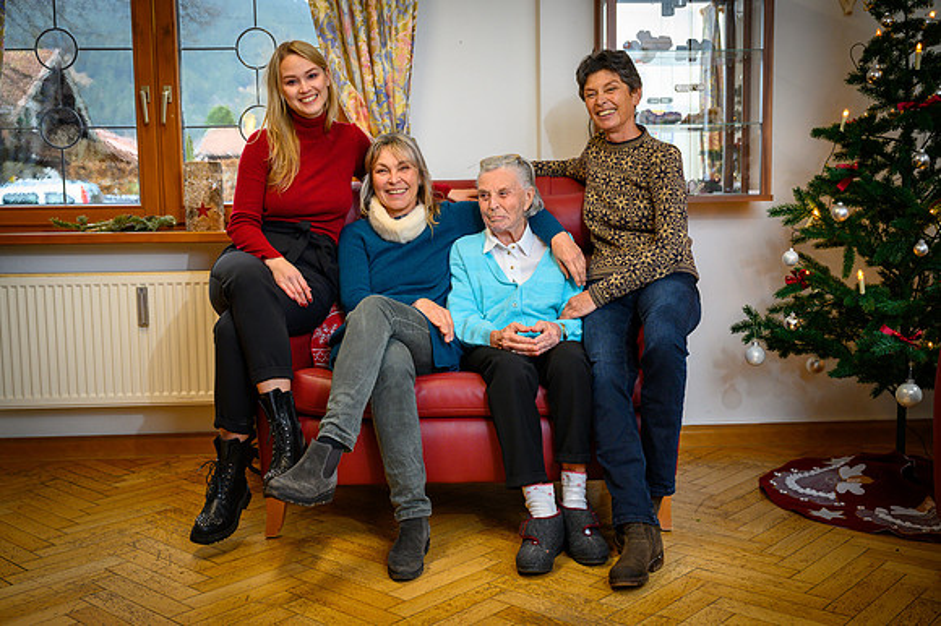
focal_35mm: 37
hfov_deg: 51.9
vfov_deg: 35.9
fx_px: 967
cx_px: 470
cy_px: 313
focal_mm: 37
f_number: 4
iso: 800
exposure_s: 1/100
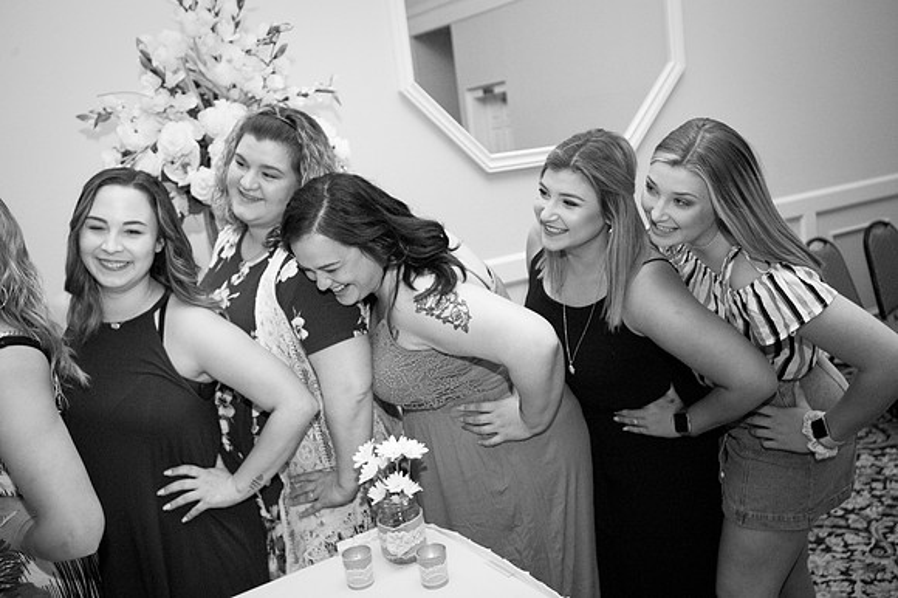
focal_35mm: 35
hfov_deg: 54.5
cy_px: 299
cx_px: 449
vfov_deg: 37.8
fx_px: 873
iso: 3200
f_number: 5.6
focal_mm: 35
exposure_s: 1/160
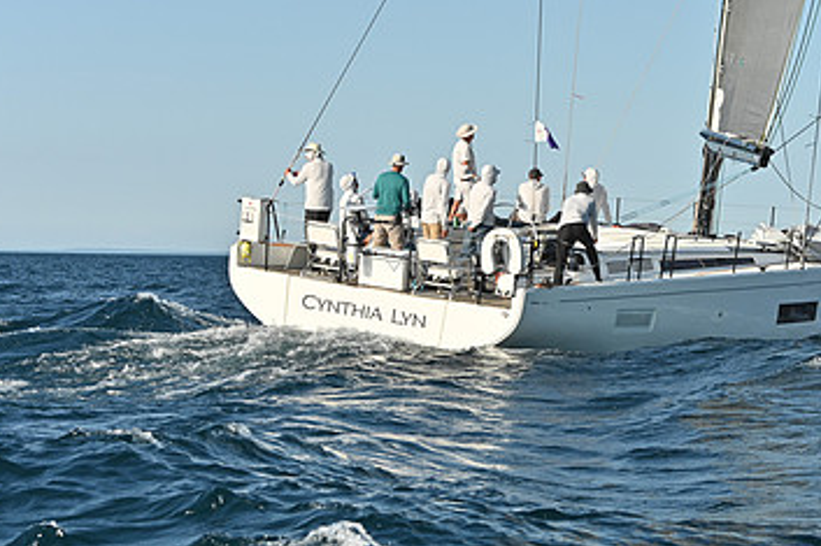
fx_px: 2621
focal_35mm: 115
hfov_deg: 17.7
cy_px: 243
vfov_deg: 11.9
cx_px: 640
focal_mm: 70
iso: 320
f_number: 5.6
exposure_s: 1/2000
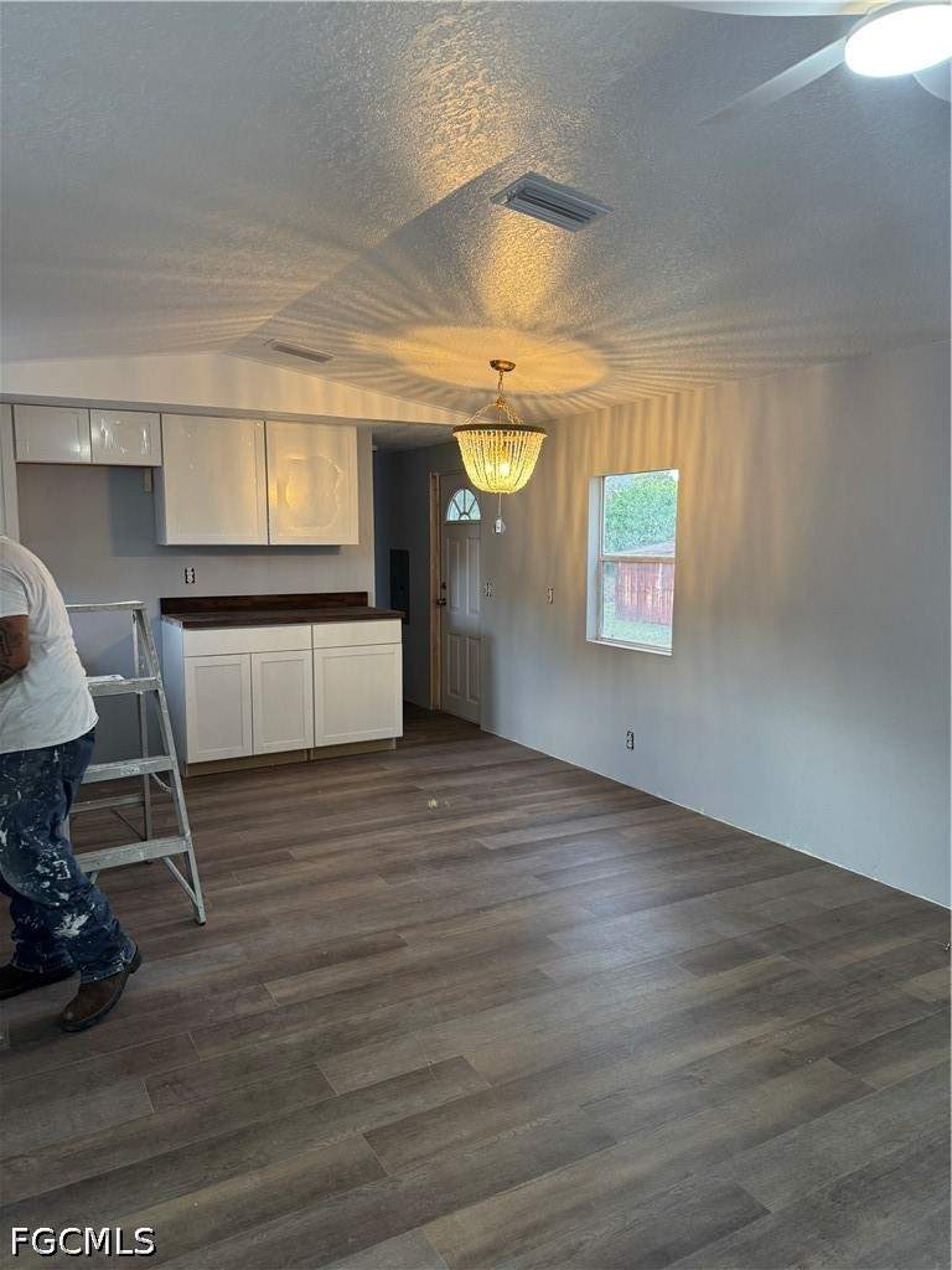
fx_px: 880
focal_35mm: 24
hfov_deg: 56.8
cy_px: 635
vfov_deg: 71.6
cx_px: 476
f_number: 1.78
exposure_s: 1/87
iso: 200
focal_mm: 6.76
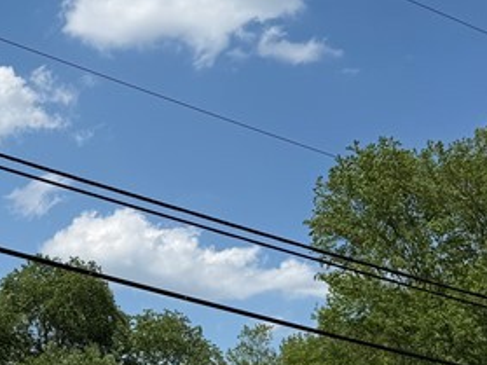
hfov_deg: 21.5
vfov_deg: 16.7
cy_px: 82
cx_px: -3
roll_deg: -4.4
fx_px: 1238
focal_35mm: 88
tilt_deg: +19.0
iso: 80
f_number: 1.78
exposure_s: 1/7353
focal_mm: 6.76
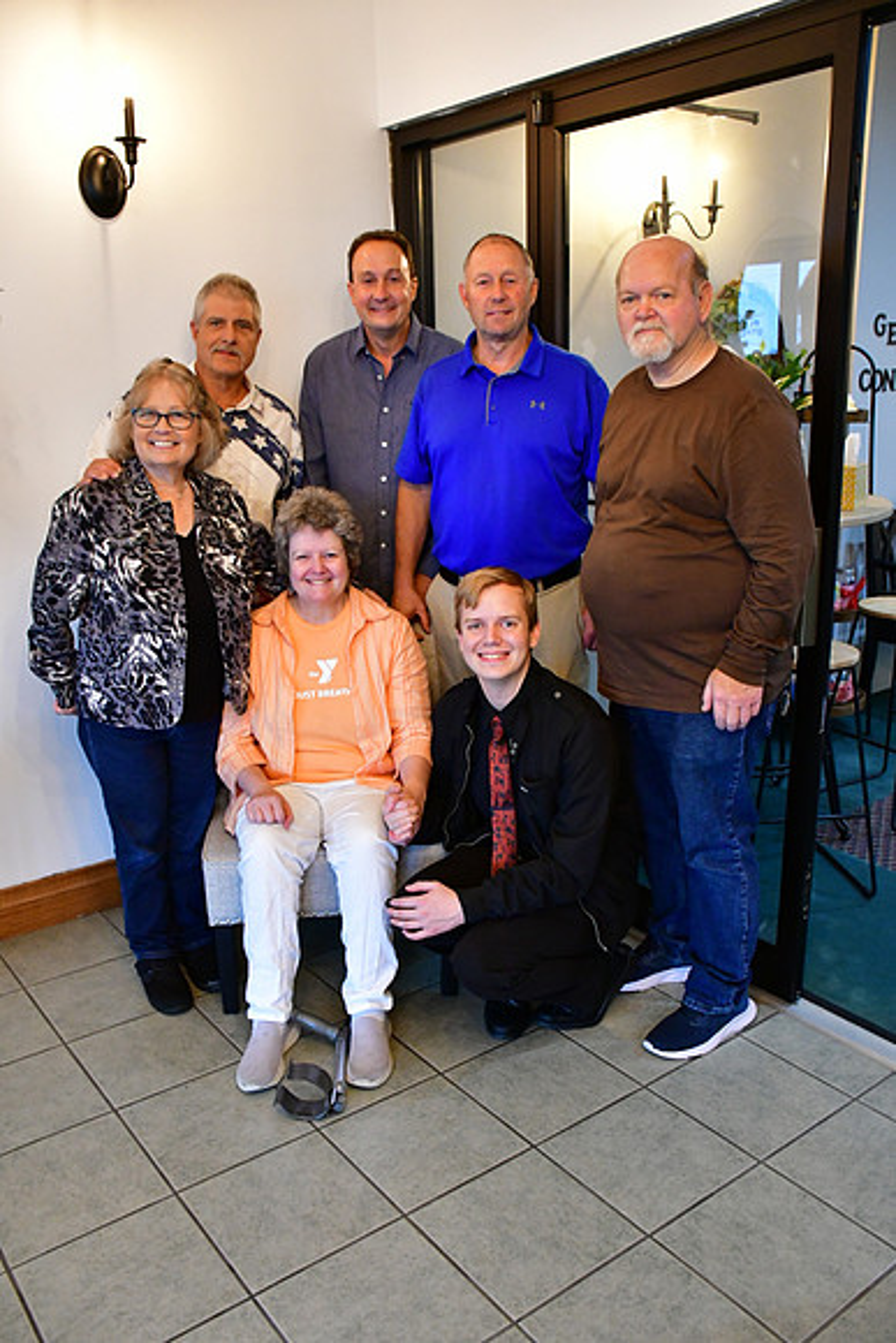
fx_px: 1119
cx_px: 448
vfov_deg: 61.9
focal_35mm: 30
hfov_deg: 43.6
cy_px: 672
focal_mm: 20
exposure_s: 1/160
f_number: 3.5
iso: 3200
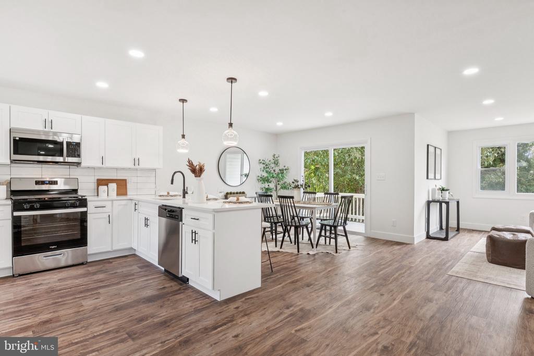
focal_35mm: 18
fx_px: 267
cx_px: 267
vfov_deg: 67.4
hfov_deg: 90.0
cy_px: 178
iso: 200
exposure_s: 1/13
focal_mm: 12
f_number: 9
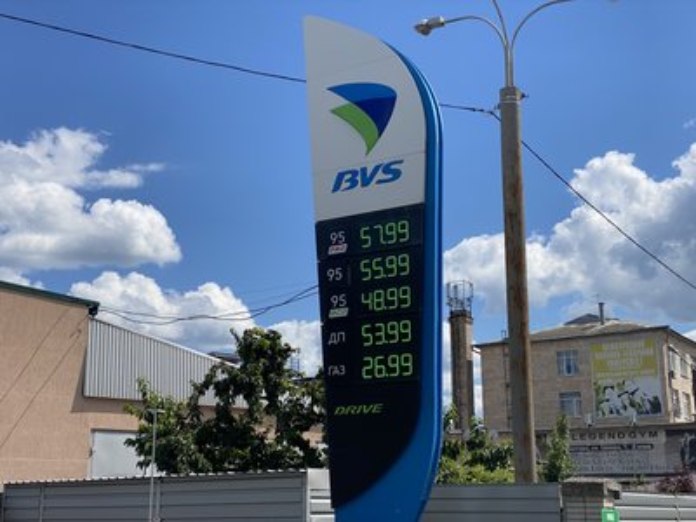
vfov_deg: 28.0
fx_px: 1046
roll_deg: -0.2
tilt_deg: +14.2
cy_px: 261
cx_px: 348
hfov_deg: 36.8
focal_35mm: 52
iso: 20
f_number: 2
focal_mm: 6
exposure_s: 1/2283
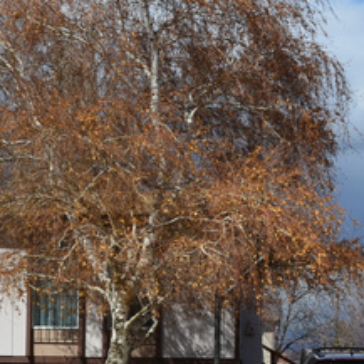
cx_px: 49
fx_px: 1249
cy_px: 267
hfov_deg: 16.4
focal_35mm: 105
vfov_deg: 16.5
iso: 100
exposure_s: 1/160
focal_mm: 28
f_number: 11
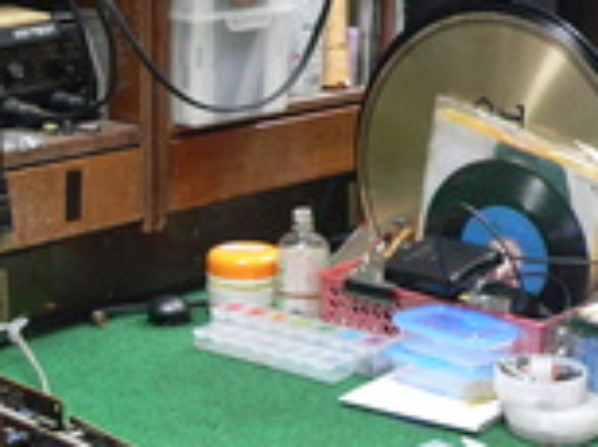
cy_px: 515
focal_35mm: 89
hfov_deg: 22.0
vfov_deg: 16.0
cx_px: 249
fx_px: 1535
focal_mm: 6
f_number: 2.8
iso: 200
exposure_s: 1/8
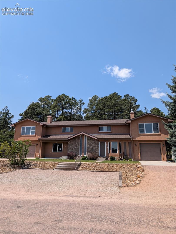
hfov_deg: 56.8
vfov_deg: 71.6
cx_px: 88
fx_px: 163
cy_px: 117
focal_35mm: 24
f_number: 1.7
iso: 28
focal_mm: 4.53
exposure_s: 1/1312
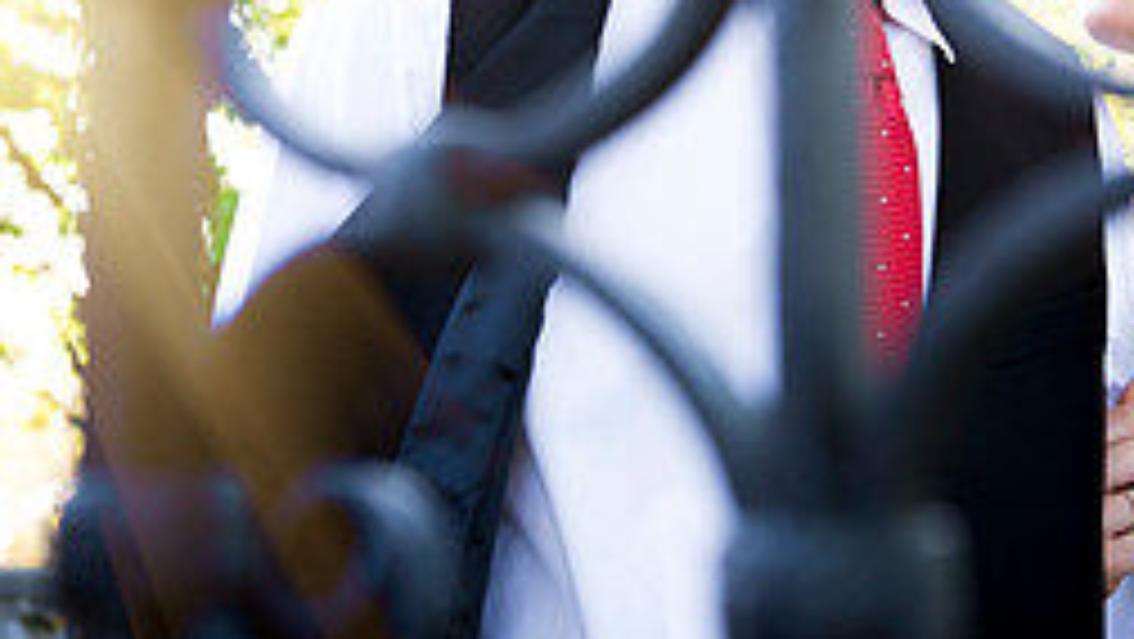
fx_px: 3189
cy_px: 11
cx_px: 706
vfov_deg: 11.3
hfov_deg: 20.1
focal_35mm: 106
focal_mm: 44
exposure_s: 1/60
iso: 200
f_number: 4
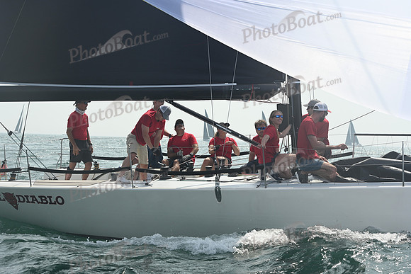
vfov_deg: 15.2
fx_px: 1028
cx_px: 206
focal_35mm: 90
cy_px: 137
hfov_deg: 22.6
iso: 320
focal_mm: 90
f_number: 7.1
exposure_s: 1/1250
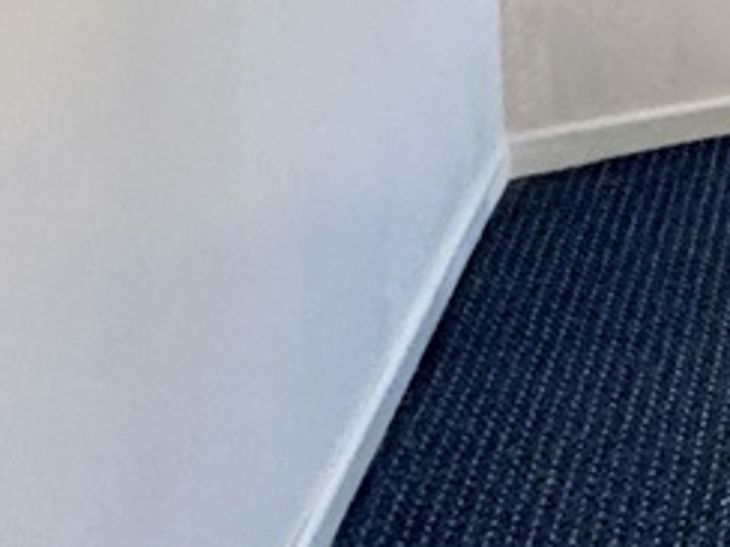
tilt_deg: -0.9
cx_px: 1705
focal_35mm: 86
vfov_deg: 13.2
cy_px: -728
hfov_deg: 15.0
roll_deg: +1.4
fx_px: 1814
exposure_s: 1/50
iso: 250
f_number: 2.2
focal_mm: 2.22
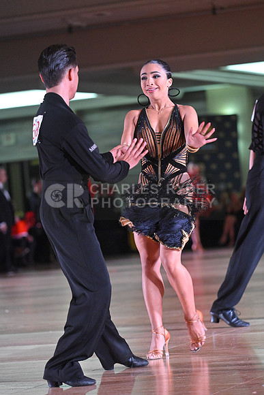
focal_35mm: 155
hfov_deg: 8.9
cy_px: 198
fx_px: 1704
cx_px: 132
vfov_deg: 13.2
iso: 5000
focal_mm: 155
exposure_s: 1/400
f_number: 4
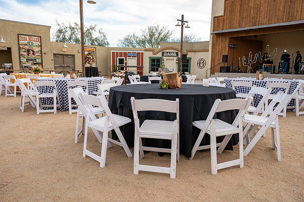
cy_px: 101
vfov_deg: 53.1
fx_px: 203
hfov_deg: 73.8
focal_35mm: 24
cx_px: 152
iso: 200
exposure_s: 1/160
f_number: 6.3
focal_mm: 24
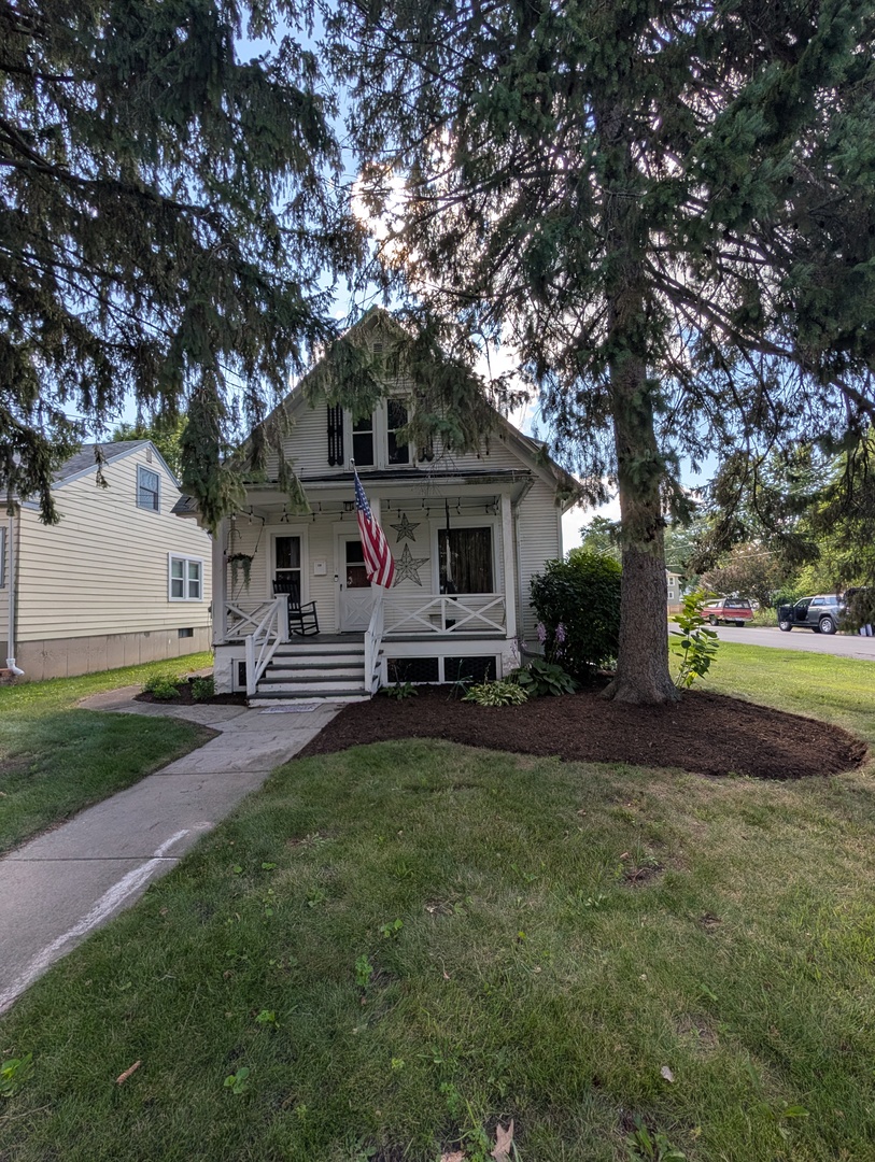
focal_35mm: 12
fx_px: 403
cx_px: 438
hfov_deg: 94.6
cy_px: 581
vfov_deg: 110.5
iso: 44
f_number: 1.7
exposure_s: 1/1582
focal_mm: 2.02
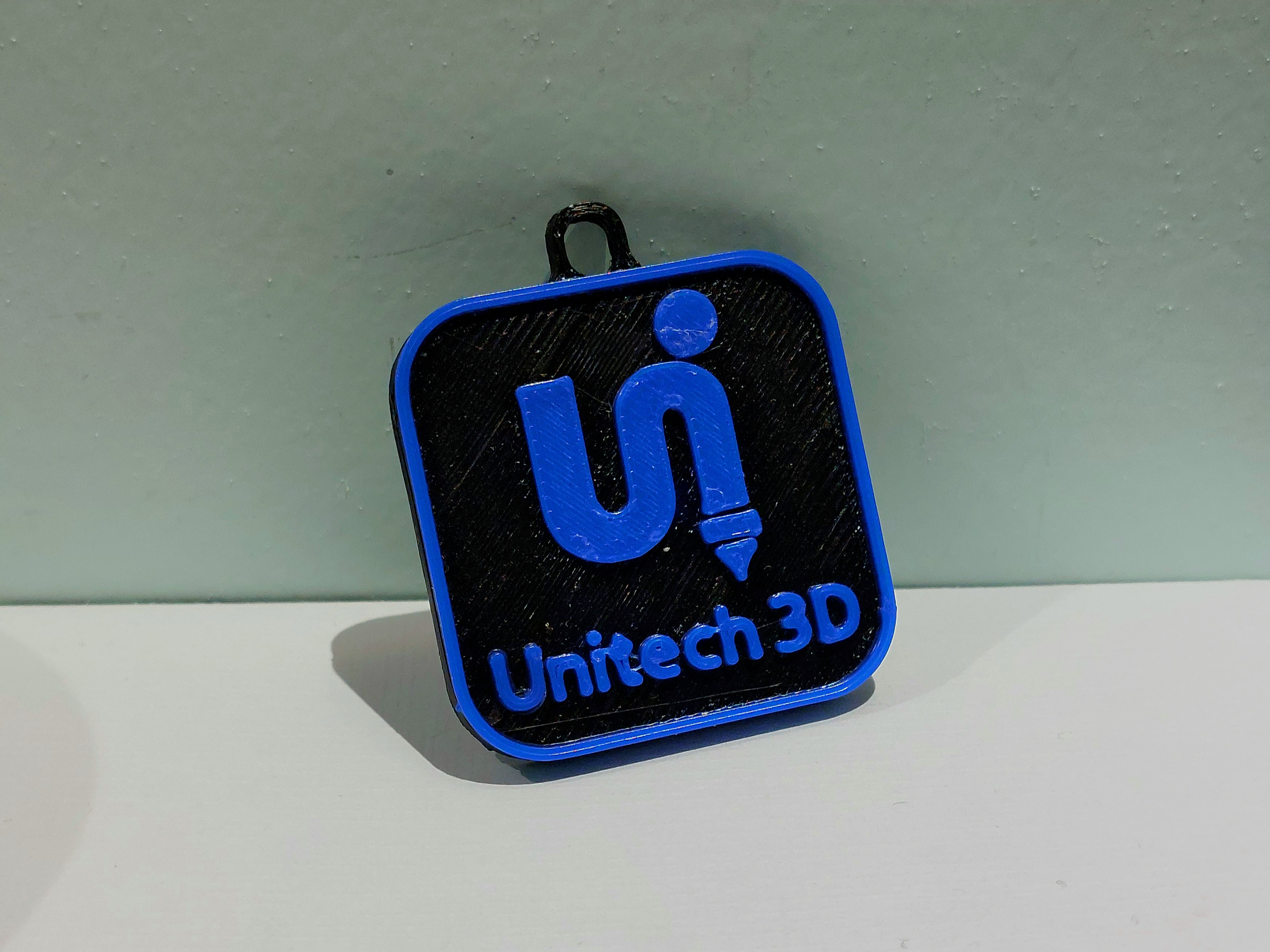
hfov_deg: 69.4
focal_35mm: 25
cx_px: 635
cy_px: 476
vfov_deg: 54.9
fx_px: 917
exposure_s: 1/50
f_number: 1.8
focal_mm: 5.23
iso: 160
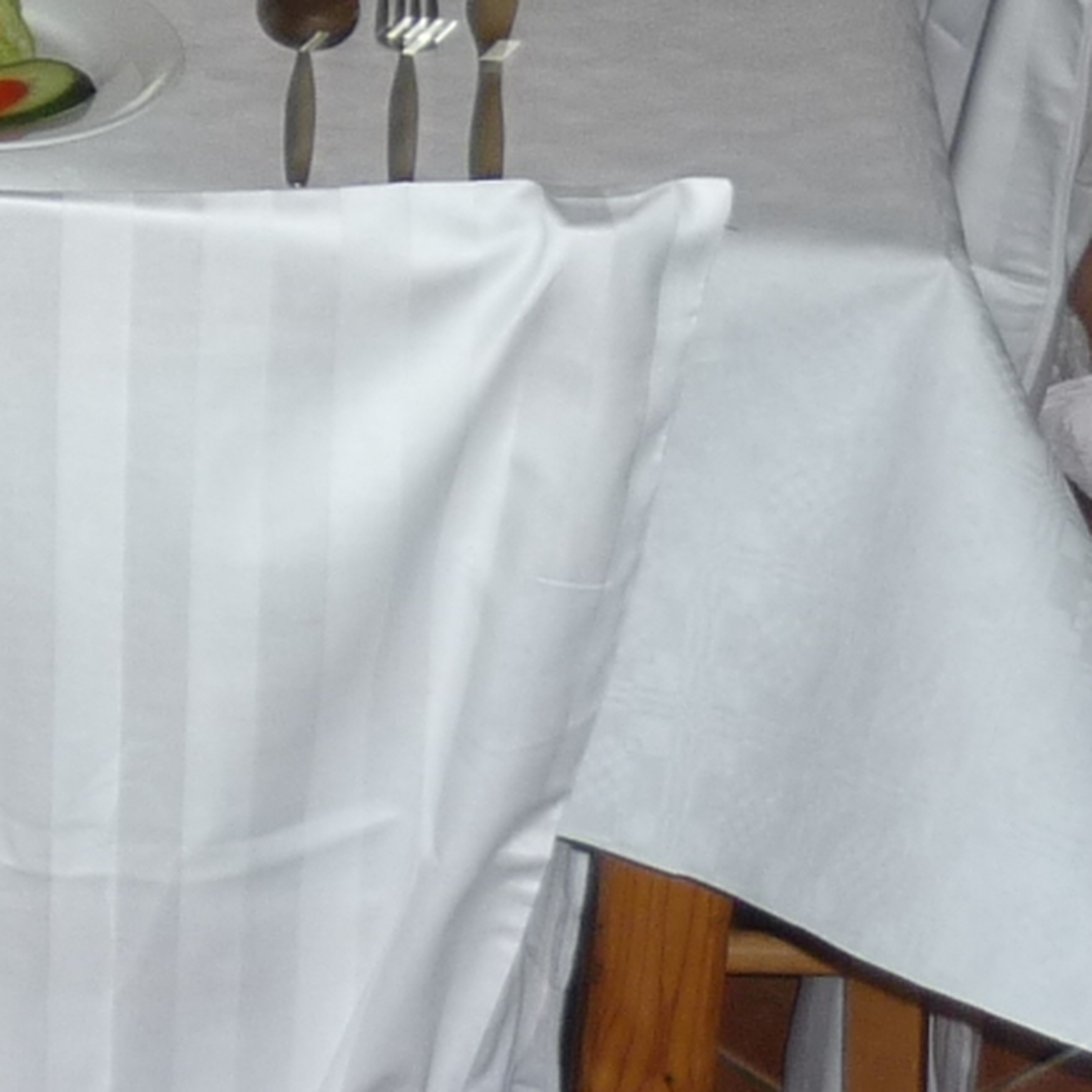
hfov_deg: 12.1
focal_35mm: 137
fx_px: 4890
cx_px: -609
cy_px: -536
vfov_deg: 12.2
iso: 125
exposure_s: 1/30
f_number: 2.8
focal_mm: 5.5
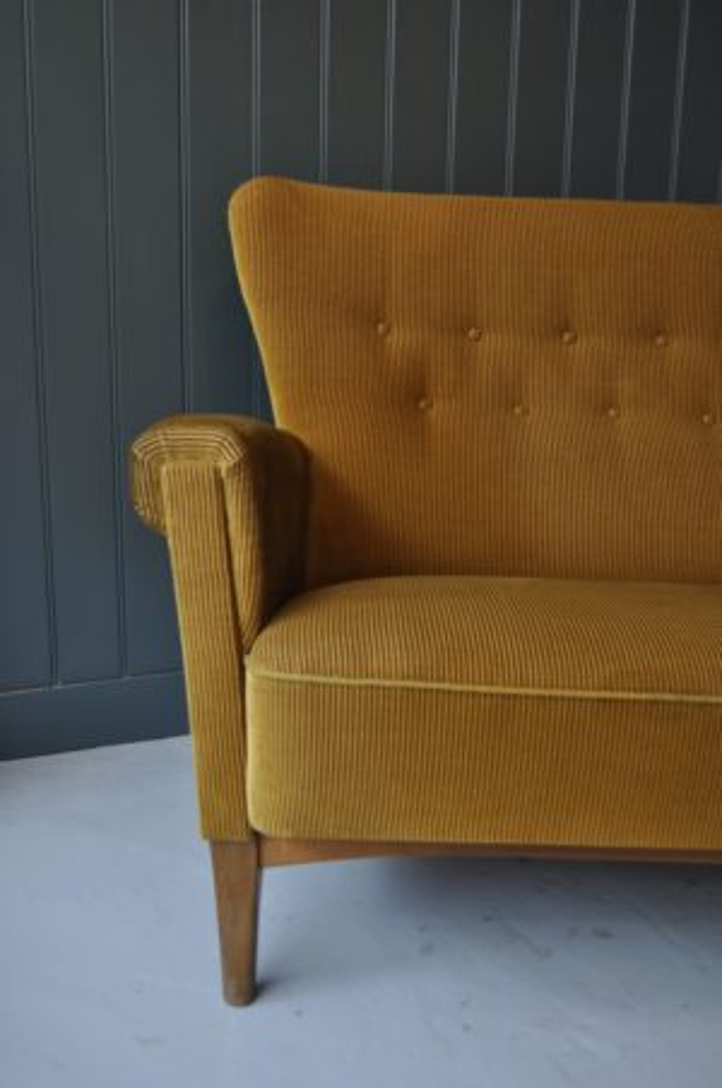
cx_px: 361
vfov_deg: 49.6
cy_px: 544
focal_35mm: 39
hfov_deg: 34.1
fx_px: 1177
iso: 400
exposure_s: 1/100
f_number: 5
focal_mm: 26
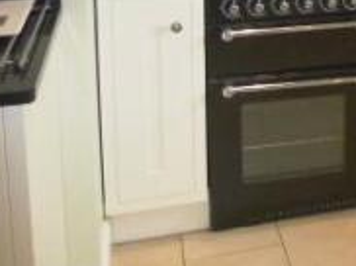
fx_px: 791
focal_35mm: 77
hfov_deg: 21.0
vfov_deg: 17.8
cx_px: 553
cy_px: -81
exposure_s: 1/60
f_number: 3.3
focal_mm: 4.3
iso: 640
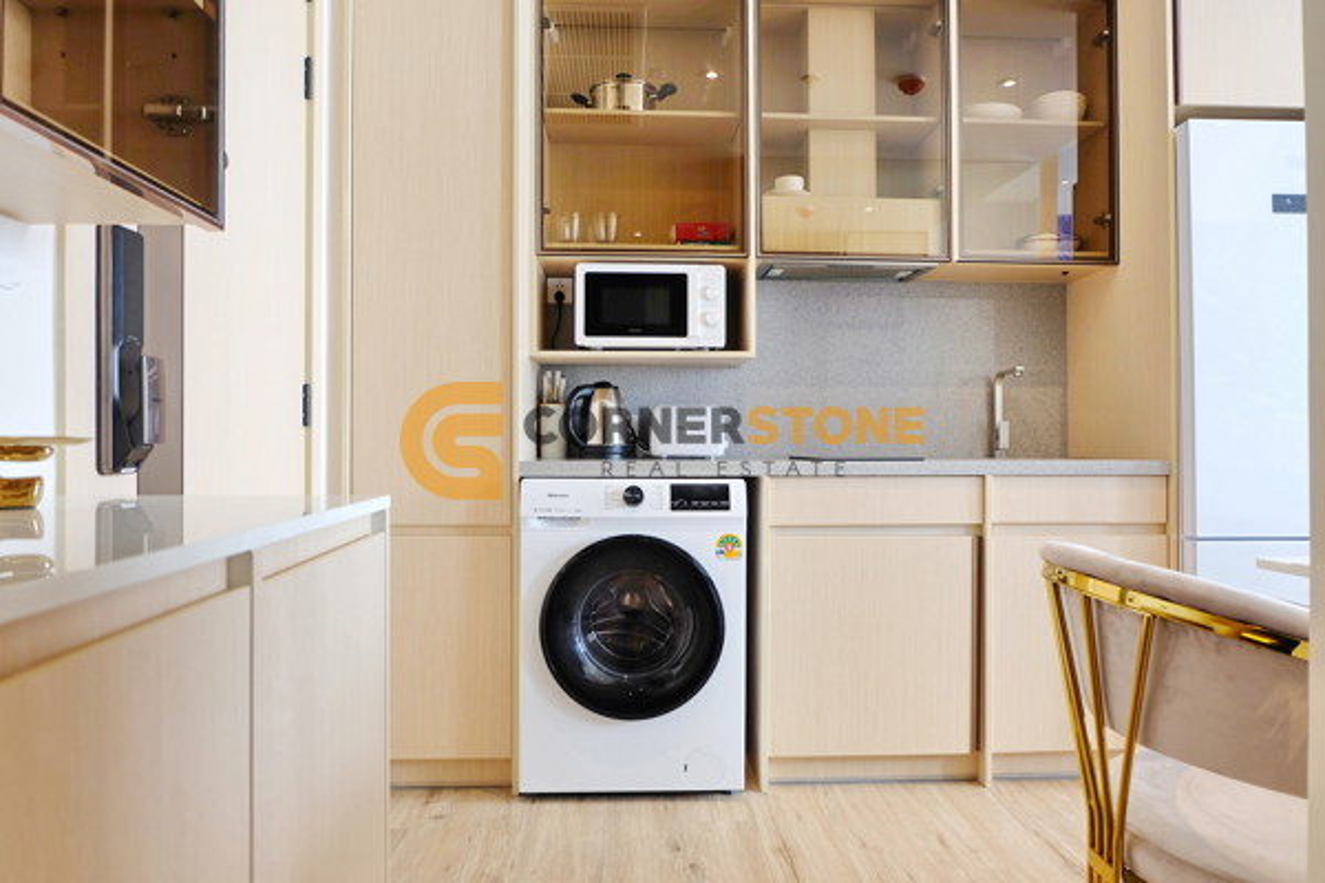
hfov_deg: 73.7
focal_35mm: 24
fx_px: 883
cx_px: 662
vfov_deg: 53.1
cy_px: 442
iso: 200
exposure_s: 1/52
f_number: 3.5
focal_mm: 16
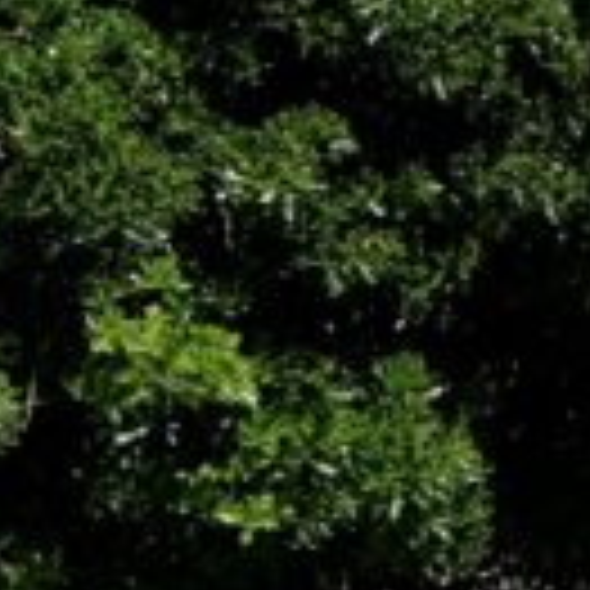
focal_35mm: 213
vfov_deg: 8.0
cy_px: -381
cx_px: 1684
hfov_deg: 7.4
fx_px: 4107
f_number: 3.2
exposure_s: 1/1600
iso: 200
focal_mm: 21.4
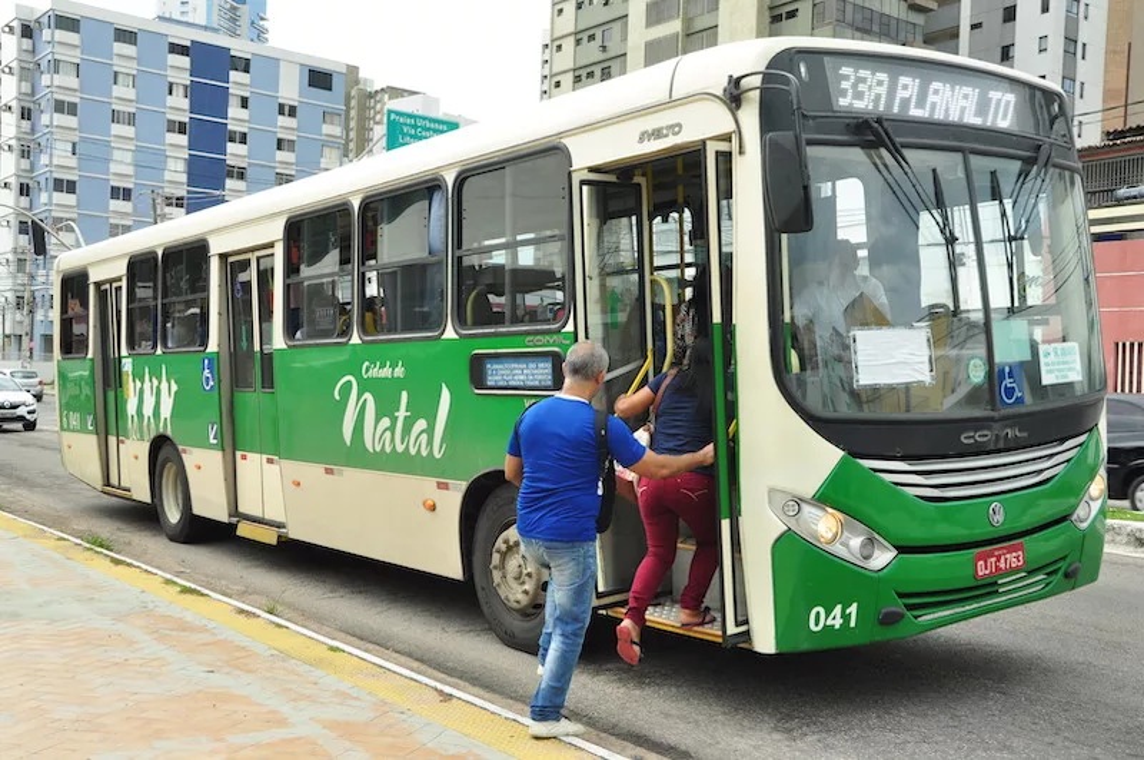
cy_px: 380
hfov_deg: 49.6
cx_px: 572
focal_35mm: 39
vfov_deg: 34.1
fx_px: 1238
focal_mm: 26
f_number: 10
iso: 640
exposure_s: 1/250
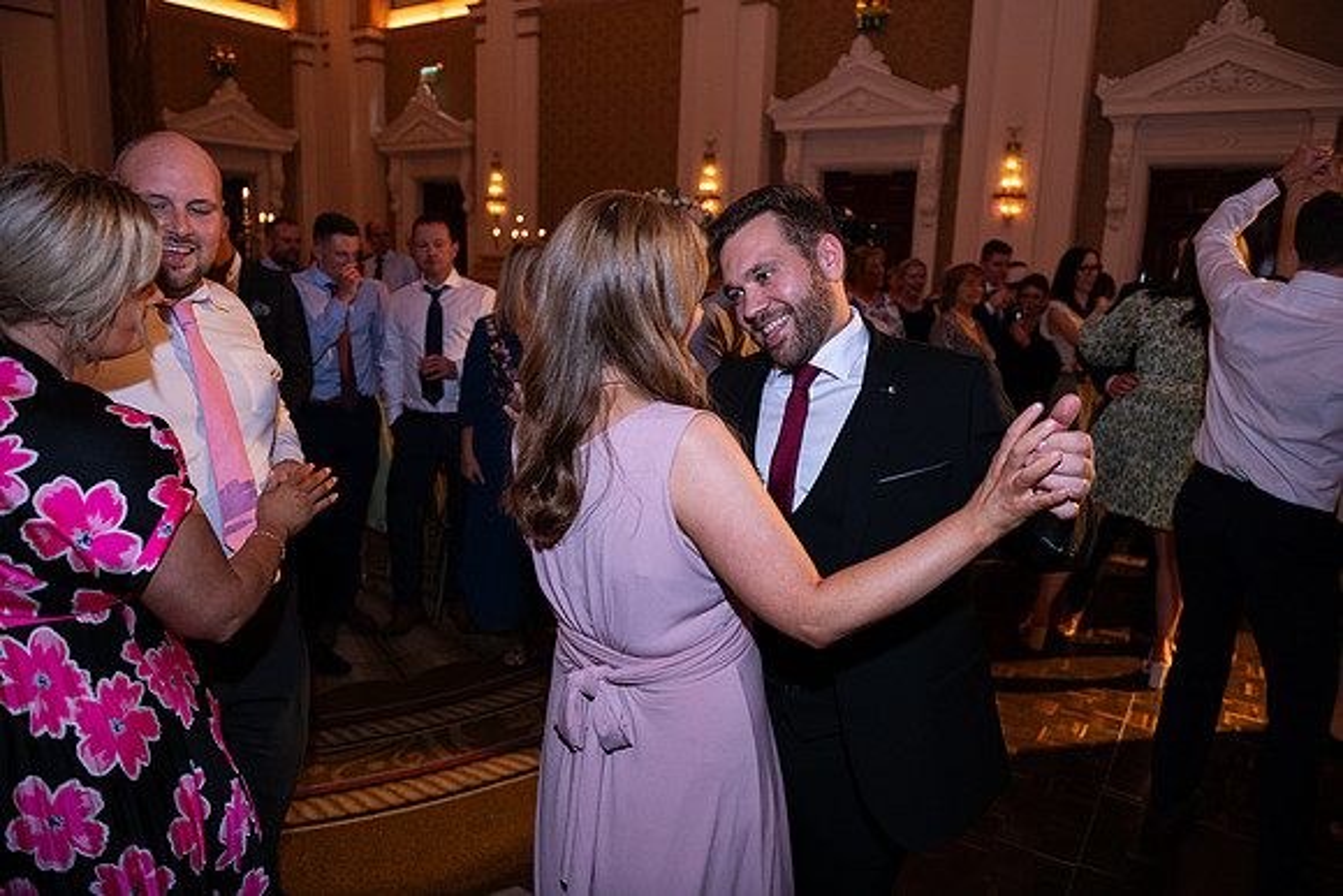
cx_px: 672
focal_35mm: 24
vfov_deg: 53.2
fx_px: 896
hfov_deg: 73.7
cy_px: 448
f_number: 3.5
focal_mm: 24
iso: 1250
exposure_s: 1/160
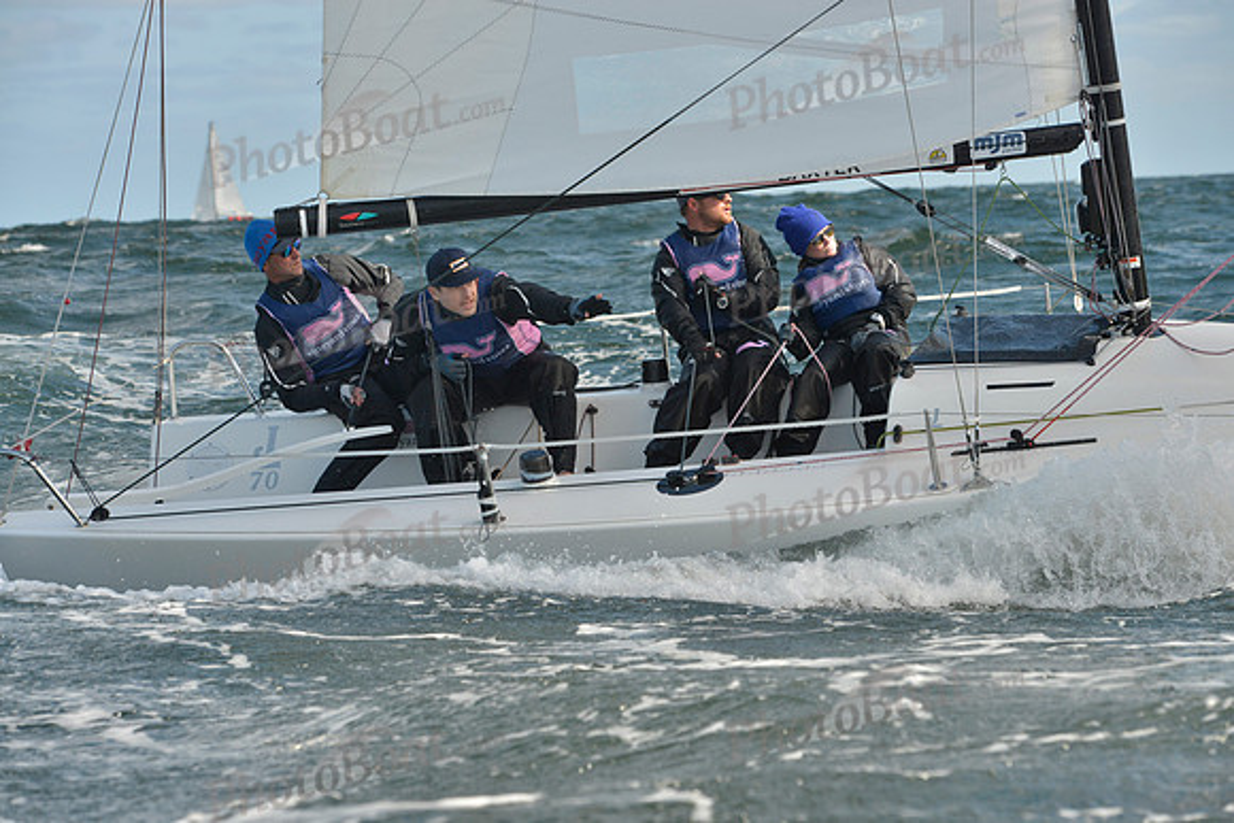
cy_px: 412
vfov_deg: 11.8
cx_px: 617
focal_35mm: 116
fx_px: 3977
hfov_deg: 17.6
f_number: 8
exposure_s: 1/1600
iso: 400
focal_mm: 116
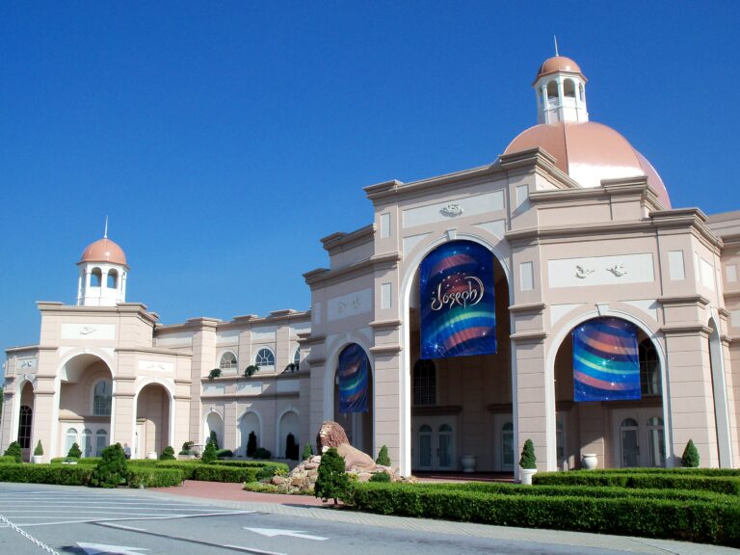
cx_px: 370
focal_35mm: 35
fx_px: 748
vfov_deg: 40.7
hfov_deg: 52.6
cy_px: 278
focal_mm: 6.3
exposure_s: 1/500
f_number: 5.5
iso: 80
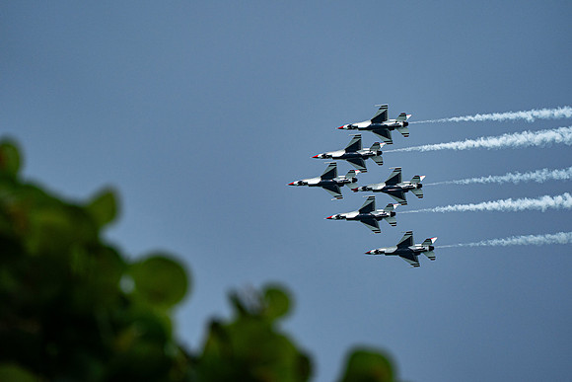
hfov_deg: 5.2
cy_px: 191
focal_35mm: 400
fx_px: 6357
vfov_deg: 3.4
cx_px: 286
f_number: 10
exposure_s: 1/2000
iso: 640
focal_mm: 400
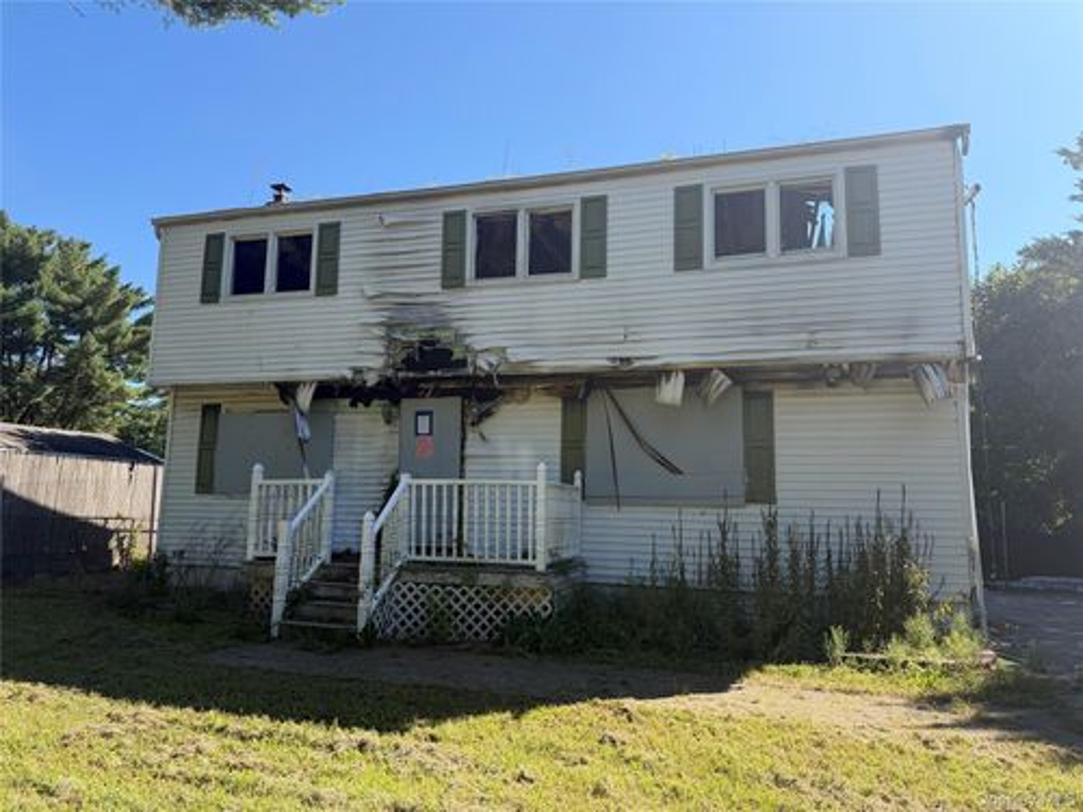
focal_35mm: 24
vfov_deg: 56.8
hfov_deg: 71.6
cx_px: 542
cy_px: 406
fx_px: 751
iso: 100
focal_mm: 6.76
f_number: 1.78
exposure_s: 1/2611
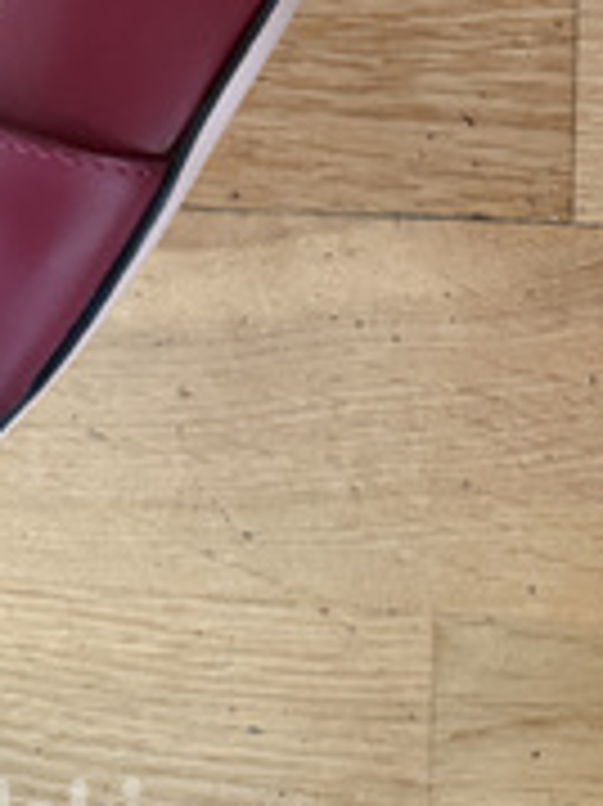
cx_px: 538
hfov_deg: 21.4
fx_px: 1558
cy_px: -149
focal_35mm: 67
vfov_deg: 26.0
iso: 800
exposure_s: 1/41
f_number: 1.78
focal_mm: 6.76
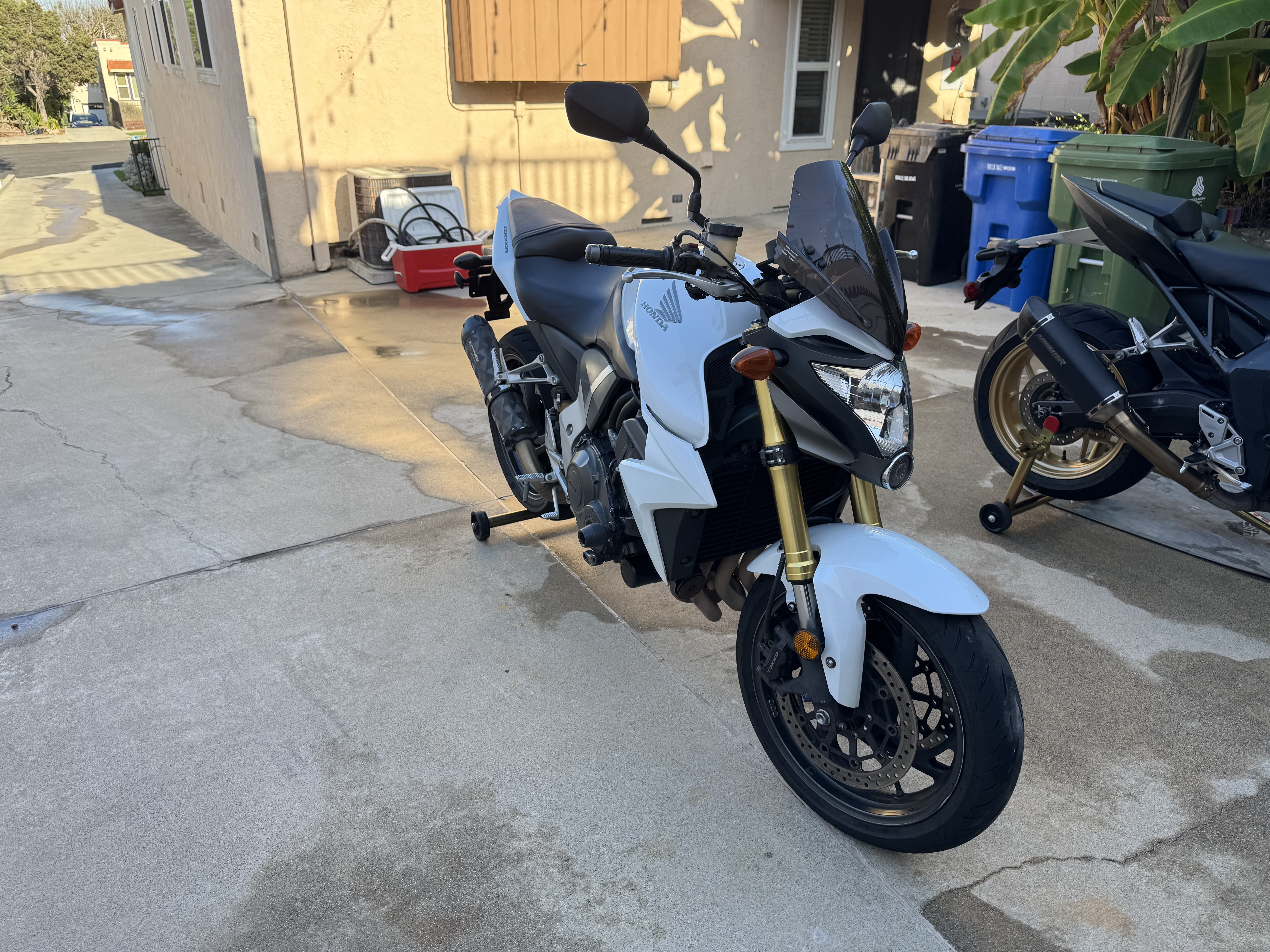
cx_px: 635
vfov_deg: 56.8
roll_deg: -0.9
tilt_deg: -25.1
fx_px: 881
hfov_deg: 71.6
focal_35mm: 24
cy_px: 476
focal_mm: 6.76
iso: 80
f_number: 1.78
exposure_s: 1/832
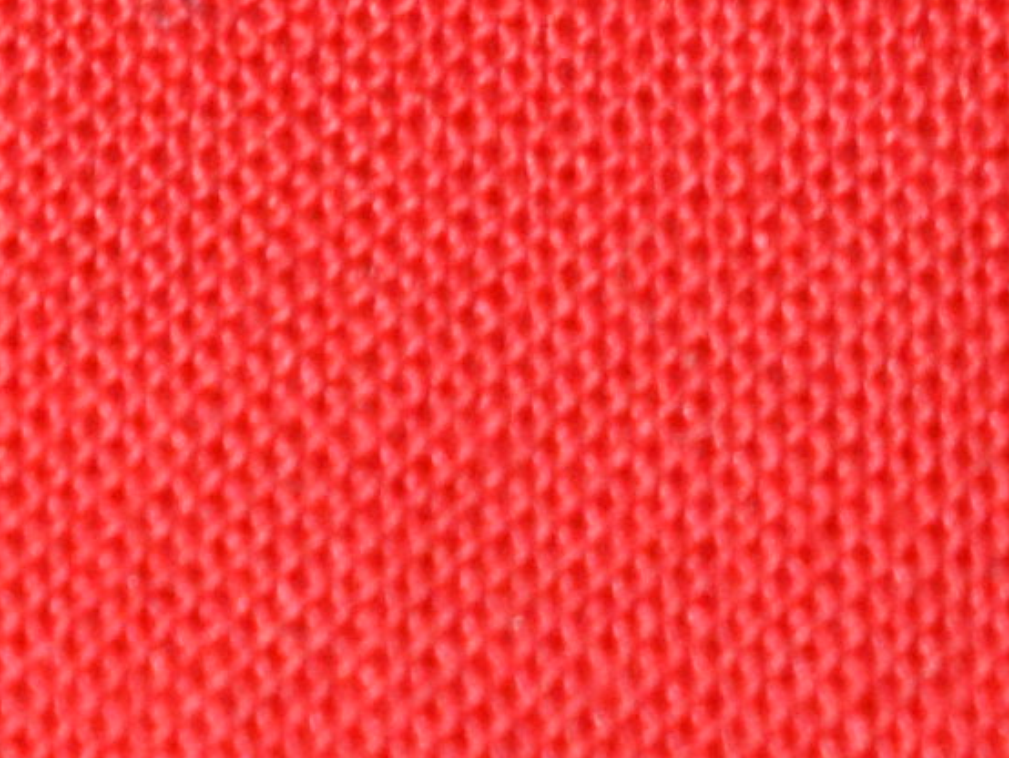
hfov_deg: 3.0
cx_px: -2643
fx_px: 18777
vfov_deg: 2.3
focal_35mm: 644
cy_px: -824
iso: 1250
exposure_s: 1/200
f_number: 5.6
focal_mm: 55
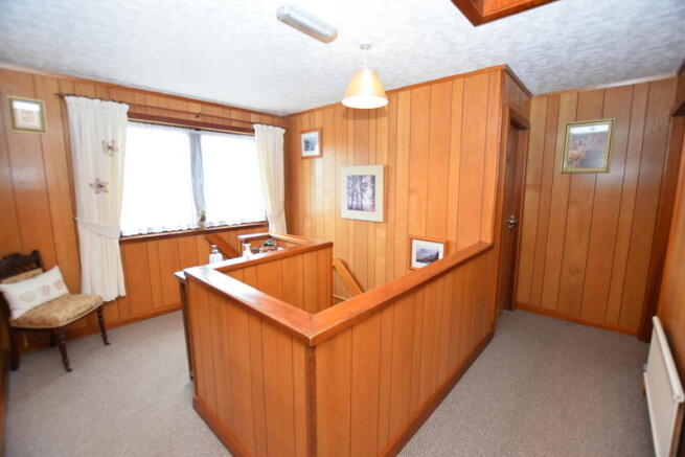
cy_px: 228
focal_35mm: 15
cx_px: 342
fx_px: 285
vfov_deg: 77.4
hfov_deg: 100.4
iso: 900
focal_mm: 10
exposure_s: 1/60
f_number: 3.5
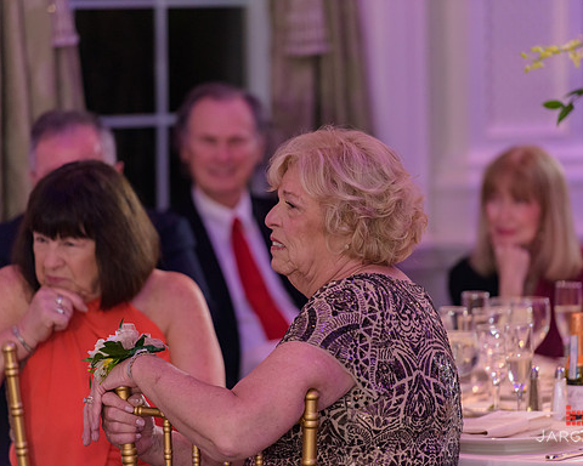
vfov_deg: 6.8
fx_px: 3917
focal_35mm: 227
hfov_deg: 8.5
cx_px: 300
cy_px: 234
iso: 1600
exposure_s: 1/125
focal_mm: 200
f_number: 3.2
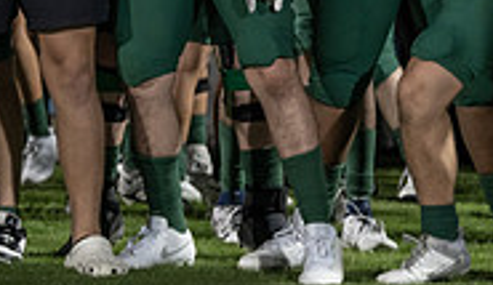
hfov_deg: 6.7
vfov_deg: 3.9
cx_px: -98
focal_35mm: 316
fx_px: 4159
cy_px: -70
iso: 1250
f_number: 3.2
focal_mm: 96
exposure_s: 1/320
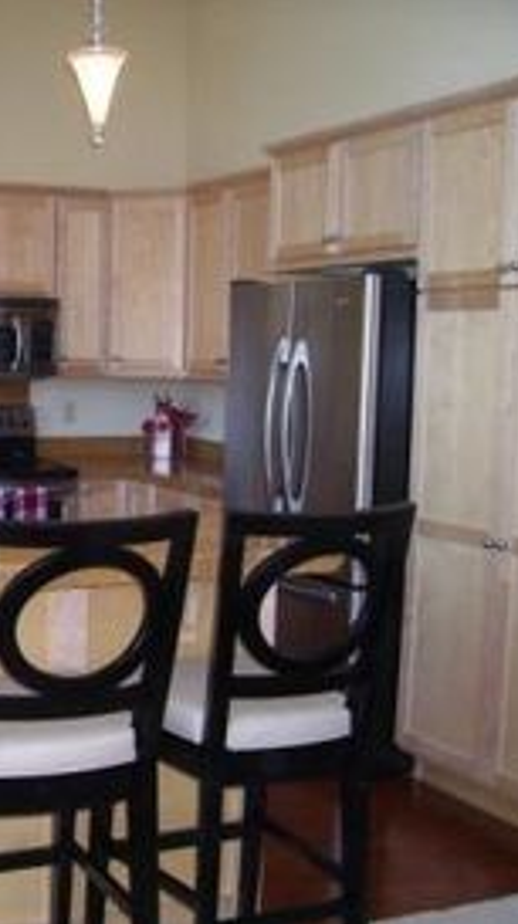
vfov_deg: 41.4
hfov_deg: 22.3
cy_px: 464
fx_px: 1224
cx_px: -85
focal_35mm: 50
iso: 80
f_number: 2.7
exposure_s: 1/60
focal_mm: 5.6
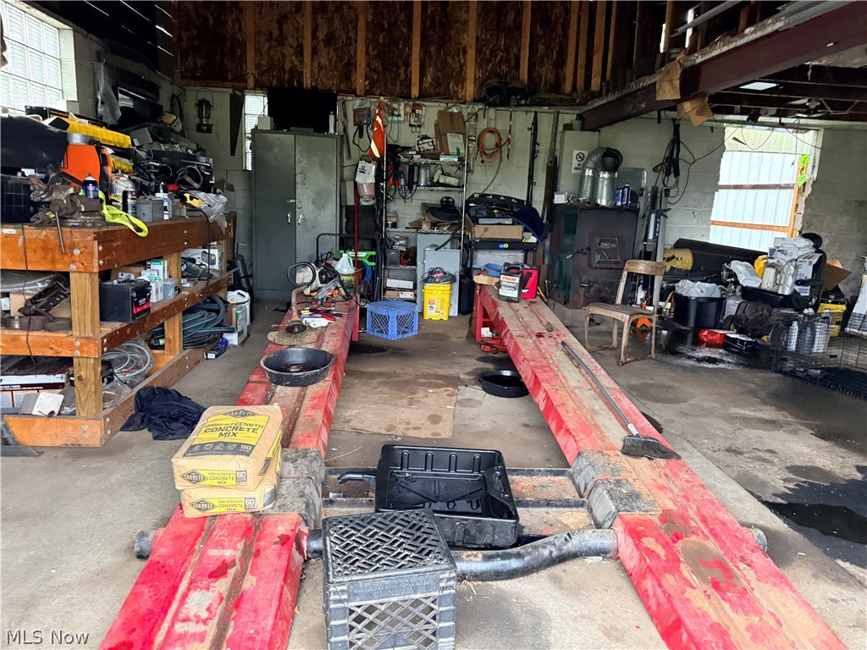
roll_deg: -2.7
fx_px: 601
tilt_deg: -10.4
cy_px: 325
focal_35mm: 24
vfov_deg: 56.8
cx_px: 434
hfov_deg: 71.6
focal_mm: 6.76
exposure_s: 1/60
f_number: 1.78
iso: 640
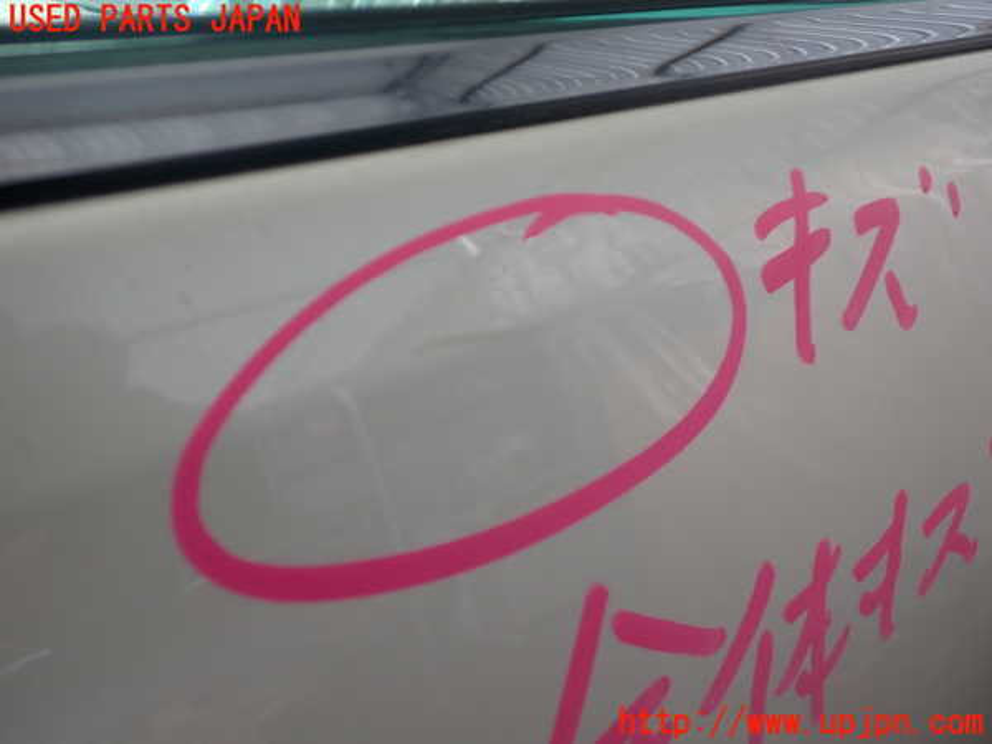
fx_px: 860
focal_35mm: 30
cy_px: 372
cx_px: 496
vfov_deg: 46.8
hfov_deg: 60.0
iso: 125
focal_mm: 5.4
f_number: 2.3
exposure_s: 1/125
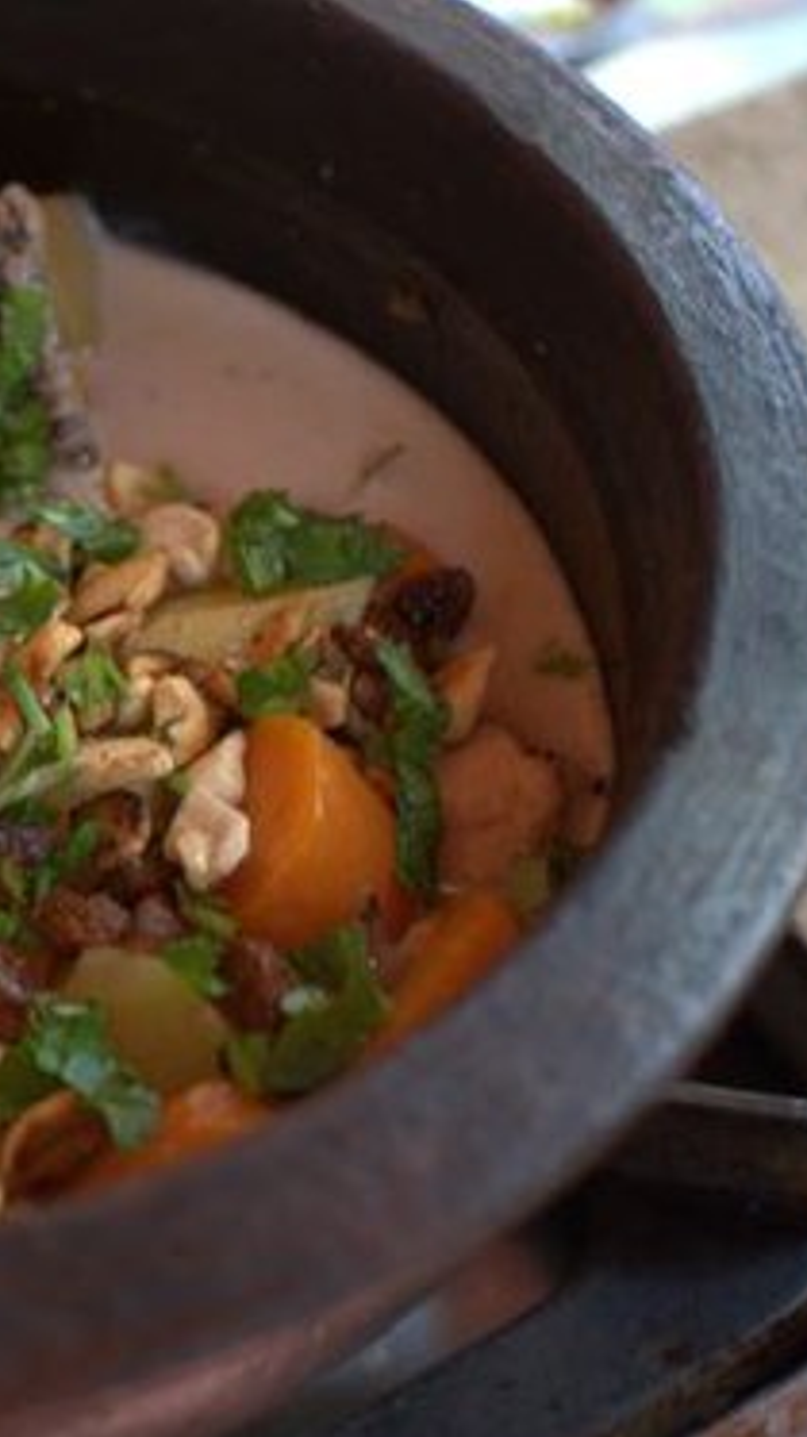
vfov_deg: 25.7
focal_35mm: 83
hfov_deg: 14.1
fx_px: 3154
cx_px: -215
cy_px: 718
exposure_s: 1/50
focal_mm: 35
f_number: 3.5
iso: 400
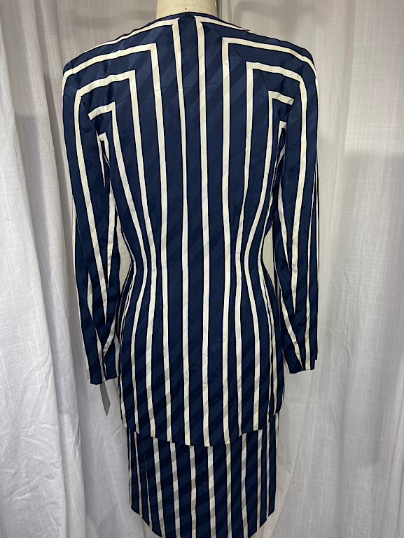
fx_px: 404
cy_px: 272
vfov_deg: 67.3
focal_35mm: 26
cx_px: 204
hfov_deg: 53.1
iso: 32
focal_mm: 5.1
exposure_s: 1/120
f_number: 1.6
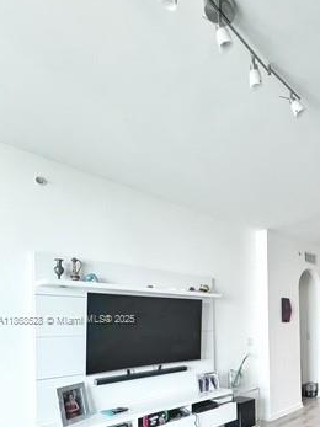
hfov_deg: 50.3
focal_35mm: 24
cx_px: 289
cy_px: 320
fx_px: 296
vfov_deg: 67.1
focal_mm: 1.57
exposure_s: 1/120
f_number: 1.8
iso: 200
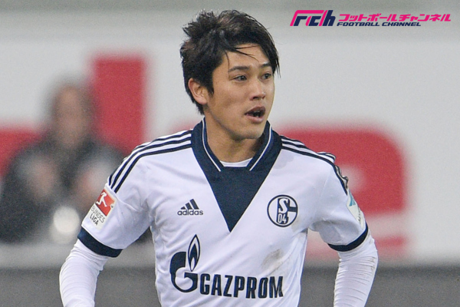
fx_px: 7027
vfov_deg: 2.5
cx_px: 230
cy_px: 154
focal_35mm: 550
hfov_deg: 3.7
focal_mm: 550
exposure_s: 1/1000
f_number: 4.5
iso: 2500
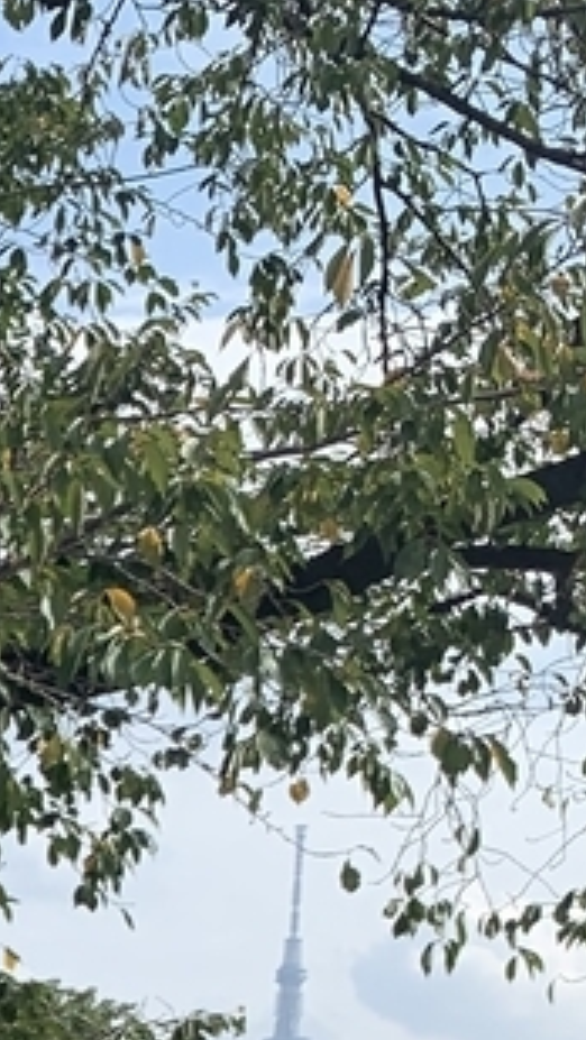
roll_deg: -2.6
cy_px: 1649
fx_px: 3036
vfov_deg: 17.2
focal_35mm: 110
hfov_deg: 9.9
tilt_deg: -4.0
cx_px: -717
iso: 25
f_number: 1.8
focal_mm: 4.25
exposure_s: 1/1536
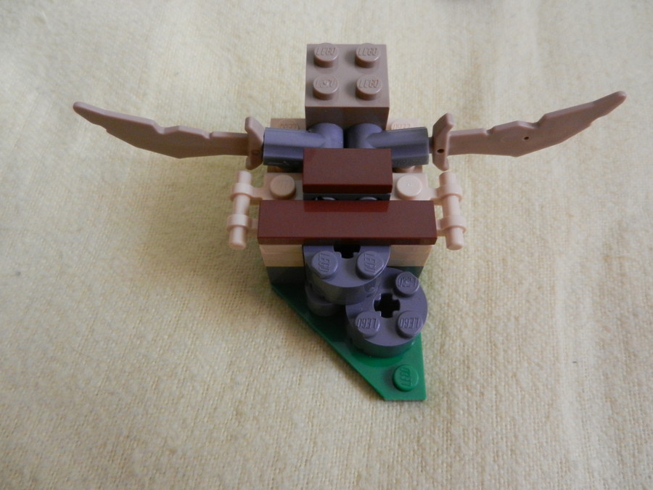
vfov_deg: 54.9
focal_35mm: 25
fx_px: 472
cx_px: 326
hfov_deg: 69.4
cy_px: 245
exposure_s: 1/50
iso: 640
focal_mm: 4.5
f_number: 3.5
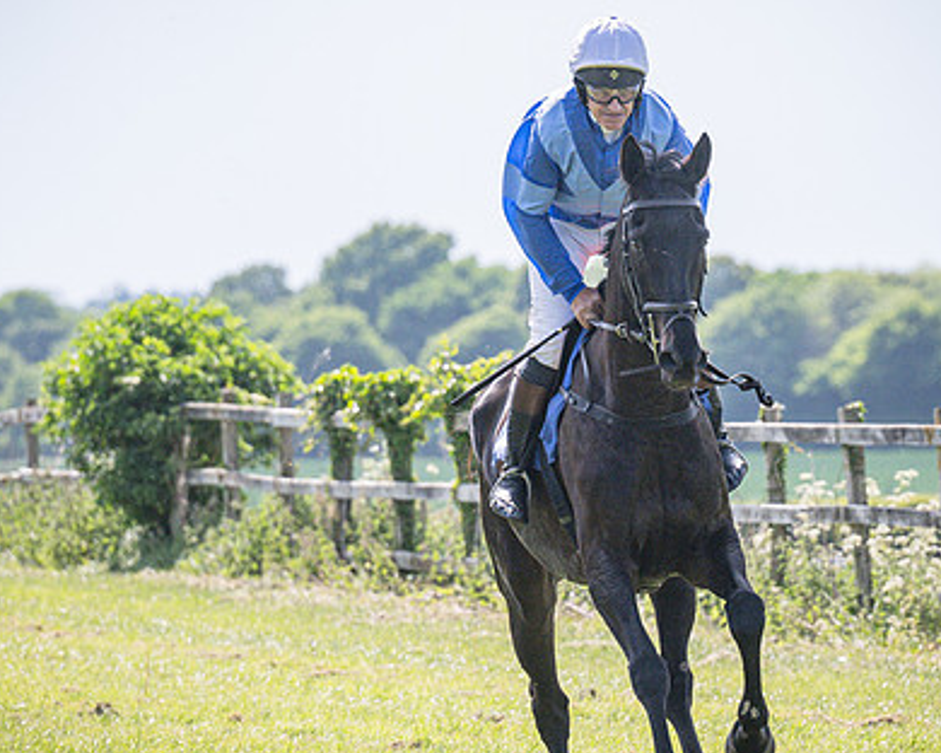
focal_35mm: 434
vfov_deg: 3.6
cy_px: 347
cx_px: 577
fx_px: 12087
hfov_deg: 4.5
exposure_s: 1/3200
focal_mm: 160
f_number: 4
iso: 400
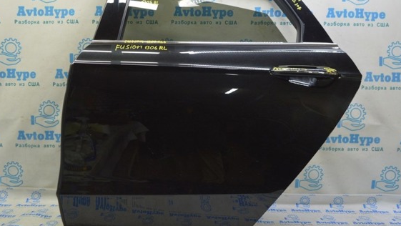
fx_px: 400
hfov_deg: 53.1
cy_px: 93
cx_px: 176
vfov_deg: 31.5
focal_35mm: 38
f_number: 5.6
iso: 400
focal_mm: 21
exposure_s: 1/20
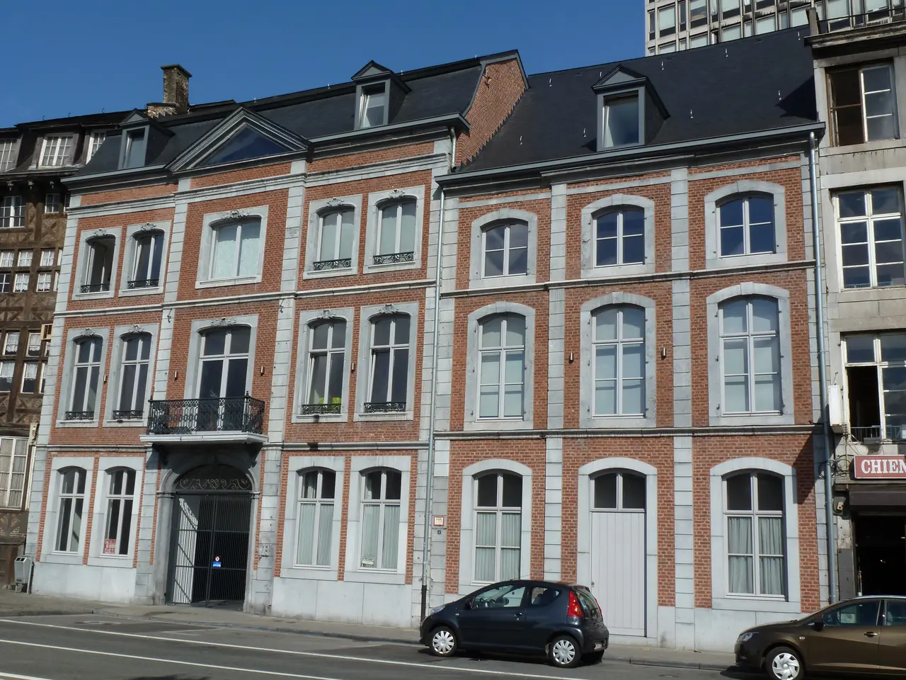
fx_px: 942
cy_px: 340
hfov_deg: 51.4
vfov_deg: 39.7
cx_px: 453
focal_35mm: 36
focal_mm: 6.4
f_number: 5.6
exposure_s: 1/500
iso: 100
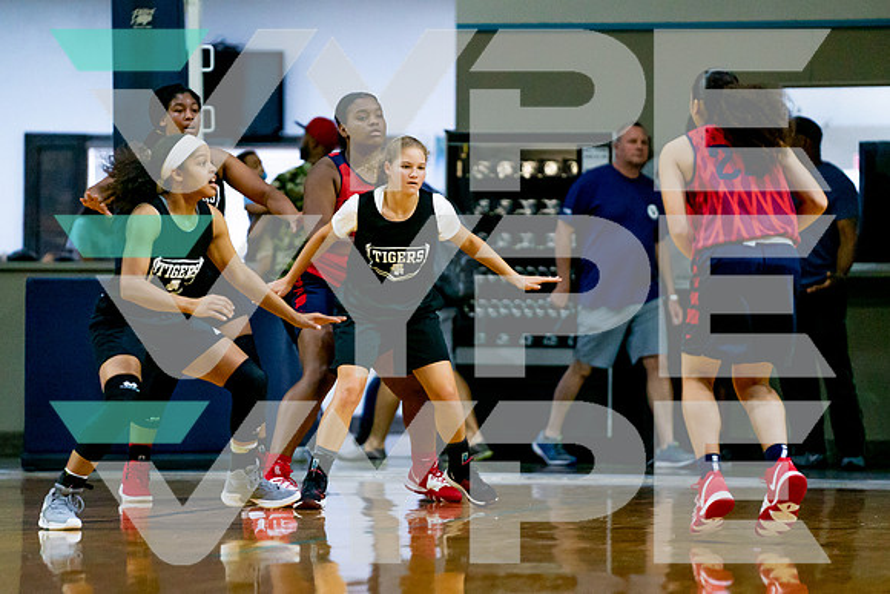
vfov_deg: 5.5
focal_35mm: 251
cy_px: 292
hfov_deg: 8.2
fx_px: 6217
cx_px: 419
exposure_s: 1/1000
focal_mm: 200
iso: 4000
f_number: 2.8
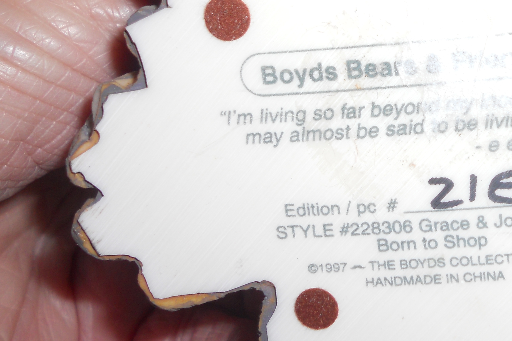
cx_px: 410
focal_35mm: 59
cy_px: 68
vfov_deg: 22.7
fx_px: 839
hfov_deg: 33.0
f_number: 8.8
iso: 80
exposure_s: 1/25
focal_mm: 5.8
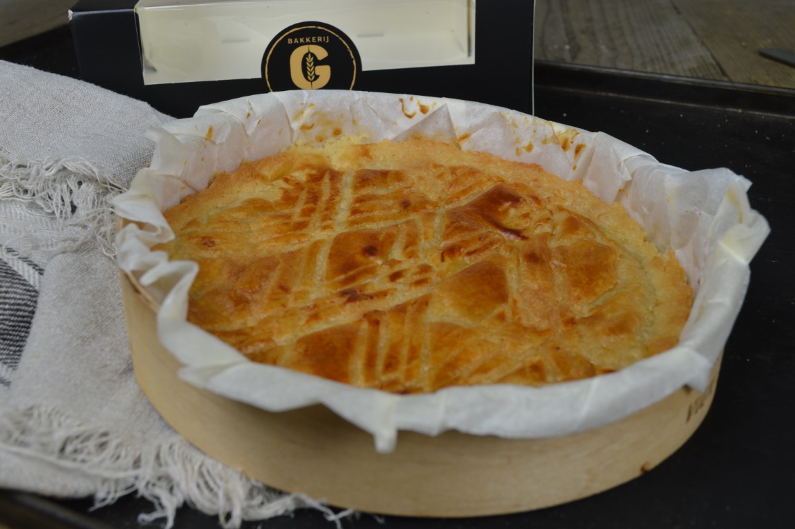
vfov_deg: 31.8
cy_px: 264
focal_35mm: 42
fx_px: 927
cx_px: 398
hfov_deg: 46.4
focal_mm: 28
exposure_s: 1/8
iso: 100
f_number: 8
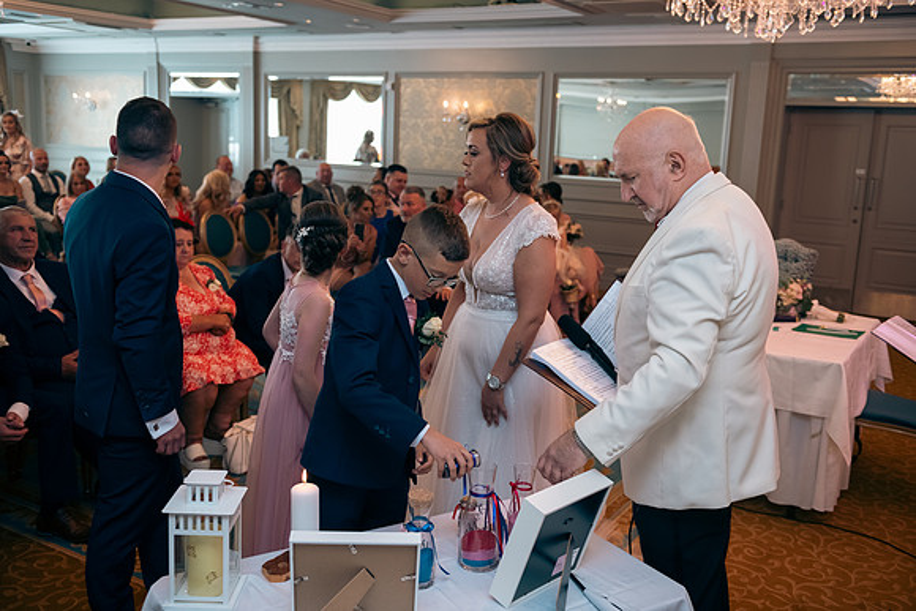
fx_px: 891
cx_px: 458
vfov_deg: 37.9
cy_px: 306
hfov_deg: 54.4
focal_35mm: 35
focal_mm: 35
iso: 640
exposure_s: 1/160
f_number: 3.5
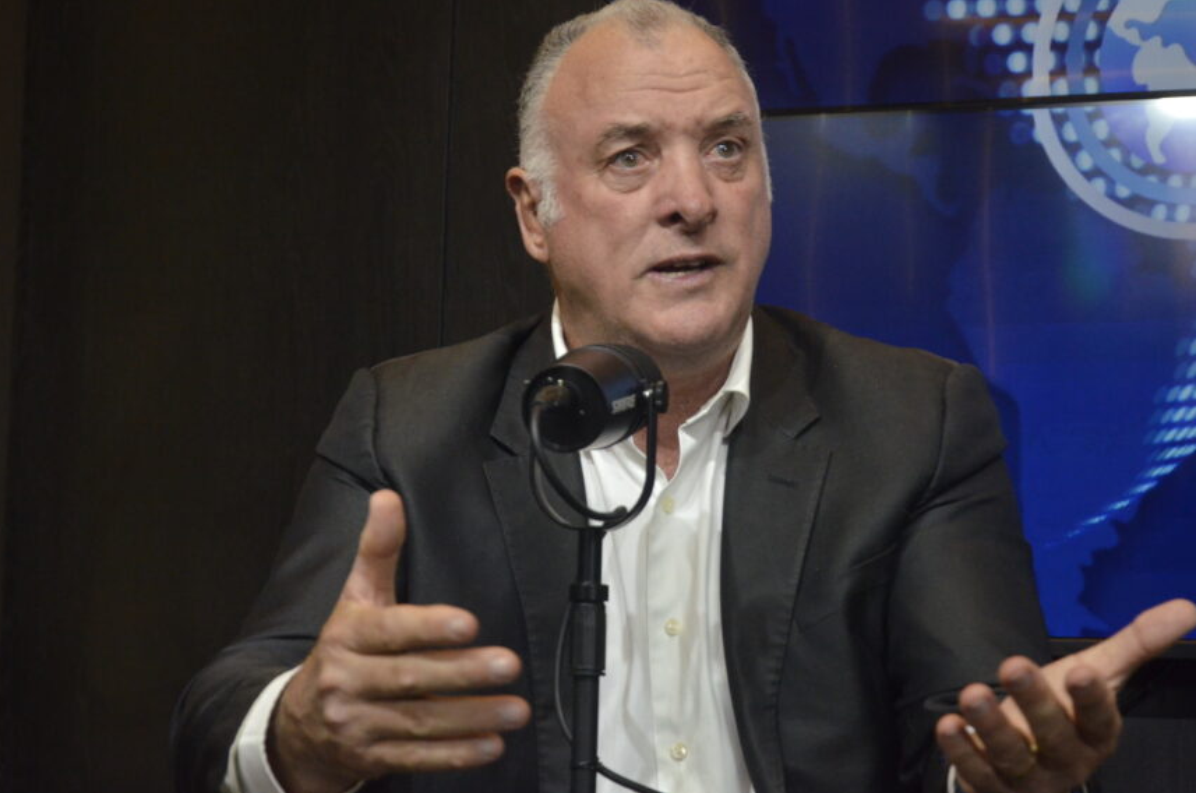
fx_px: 2852
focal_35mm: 86
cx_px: 682
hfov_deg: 23.7
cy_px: 338
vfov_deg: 15.8
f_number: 6.3
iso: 2000
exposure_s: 1/200
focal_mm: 48
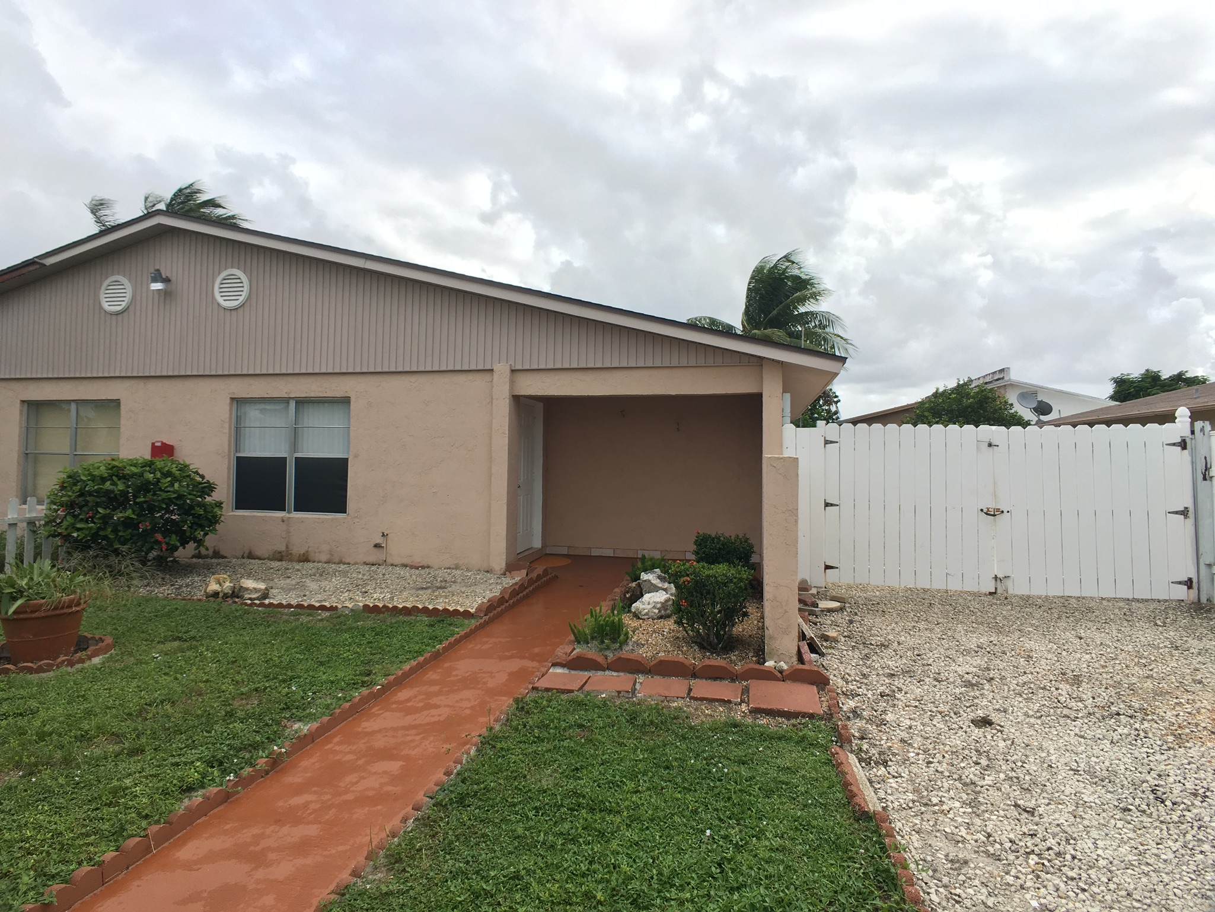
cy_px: 456
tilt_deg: +3.1
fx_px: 1018
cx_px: 608
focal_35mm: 29
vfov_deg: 48.2
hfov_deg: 61.7
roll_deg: -0.4
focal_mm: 4.15
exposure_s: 1/625
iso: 25
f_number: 2.2
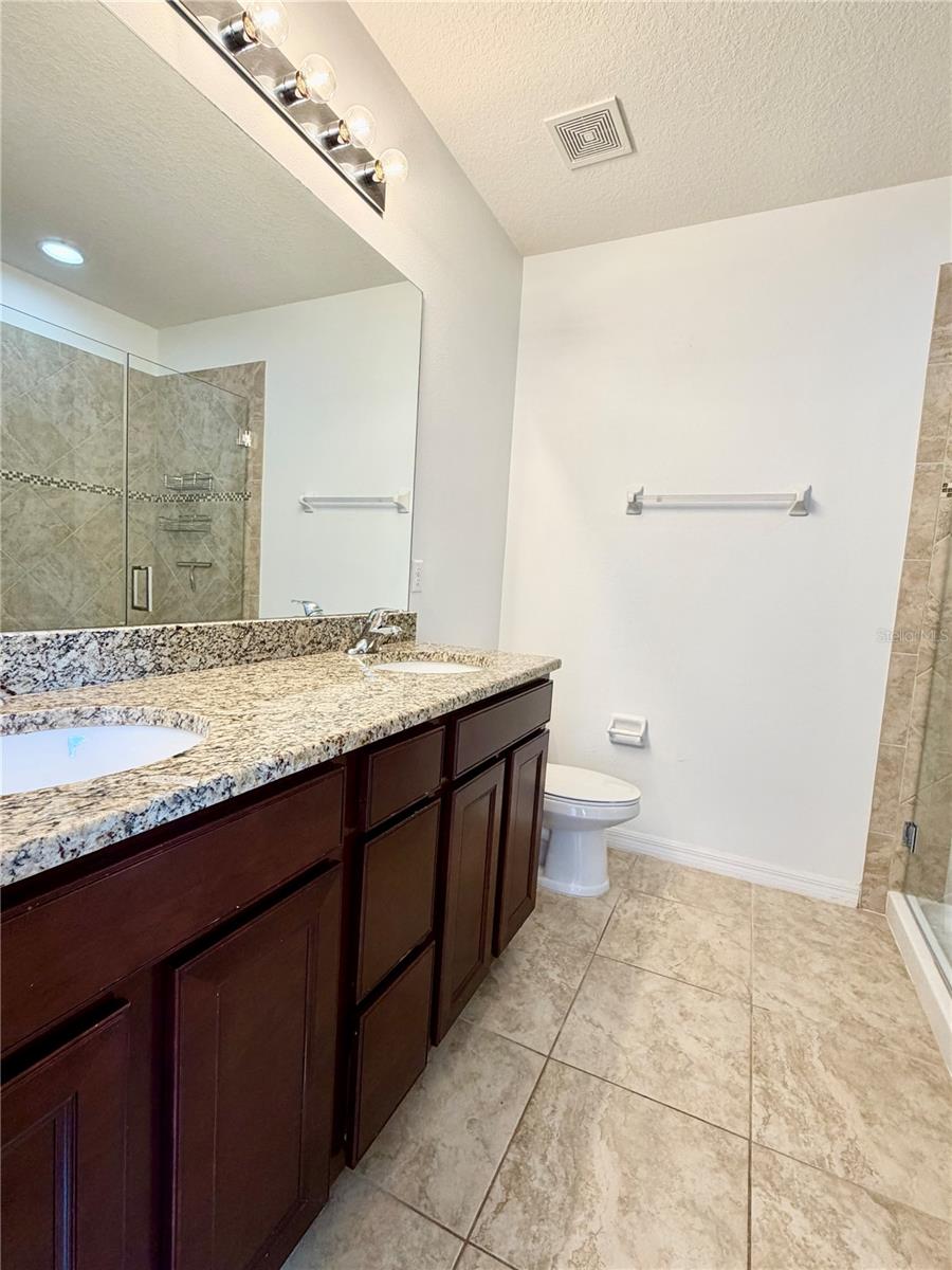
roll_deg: +1.8
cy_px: 635
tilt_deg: -5.2
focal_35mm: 14
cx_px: 476
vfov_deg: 102.1
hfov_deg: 85.7
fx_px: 513
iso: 200
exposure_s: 1/120
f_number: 2.2
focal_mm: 2.22
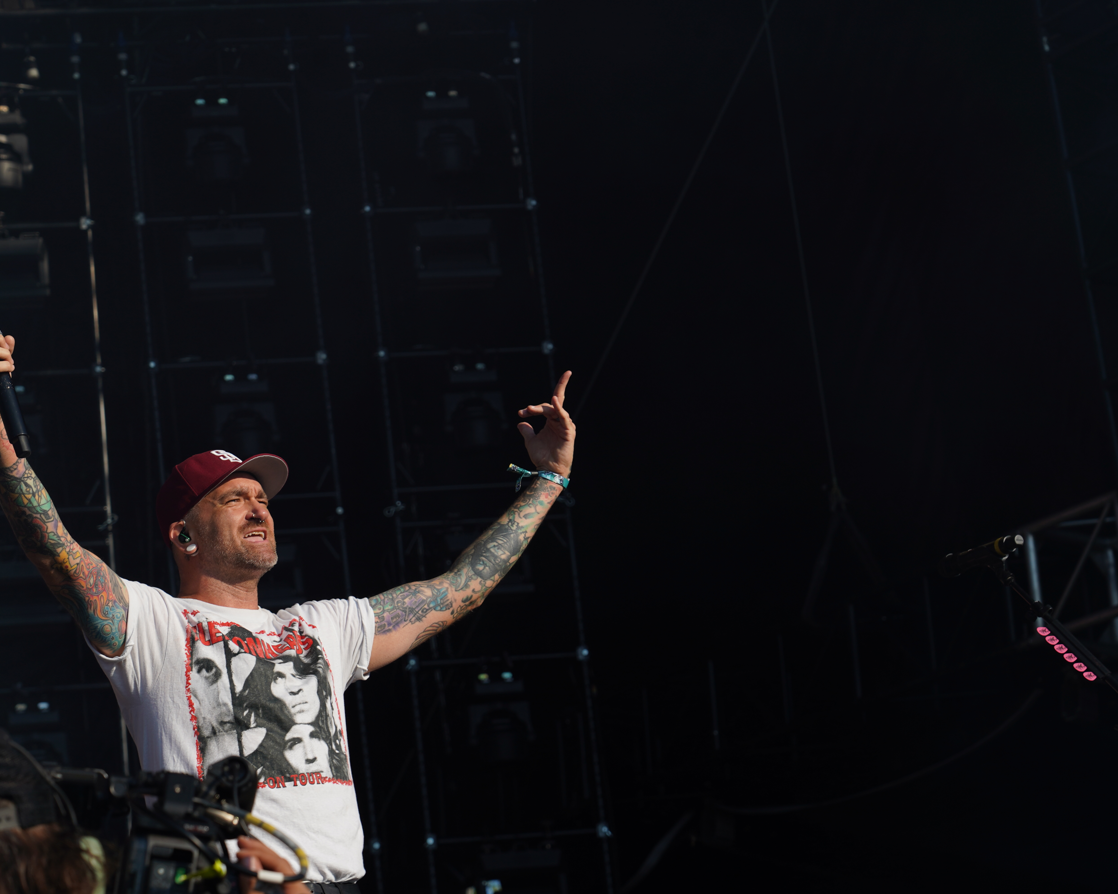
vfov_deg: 13.0
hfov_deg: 16.2
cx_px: 486
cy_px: 448
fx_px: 3938
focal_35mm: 119
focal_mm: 105
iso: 100
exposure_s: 1/400
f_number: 8
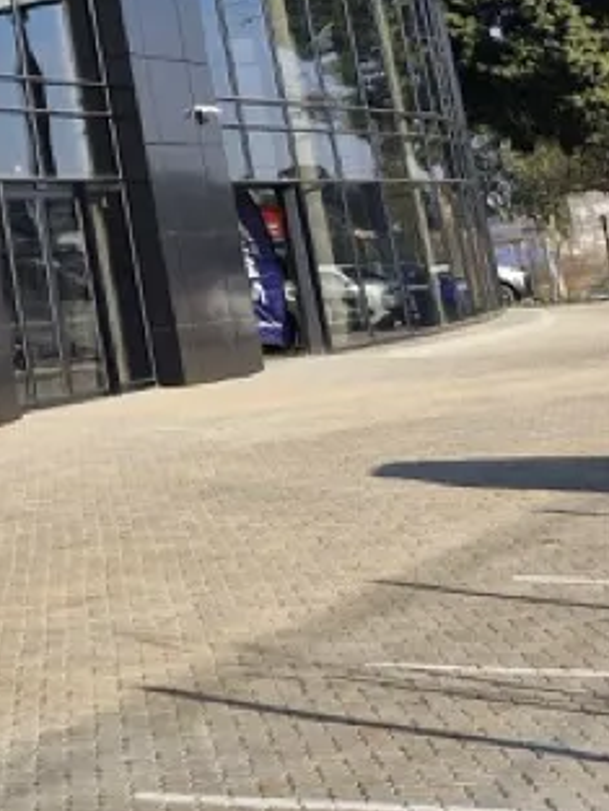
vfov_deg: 19.2
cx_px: -508
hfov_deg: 13.9
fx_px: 2203
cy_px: -269
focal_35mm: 94
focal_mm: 5.54
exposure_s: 1/1196
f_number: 1.8
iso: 50
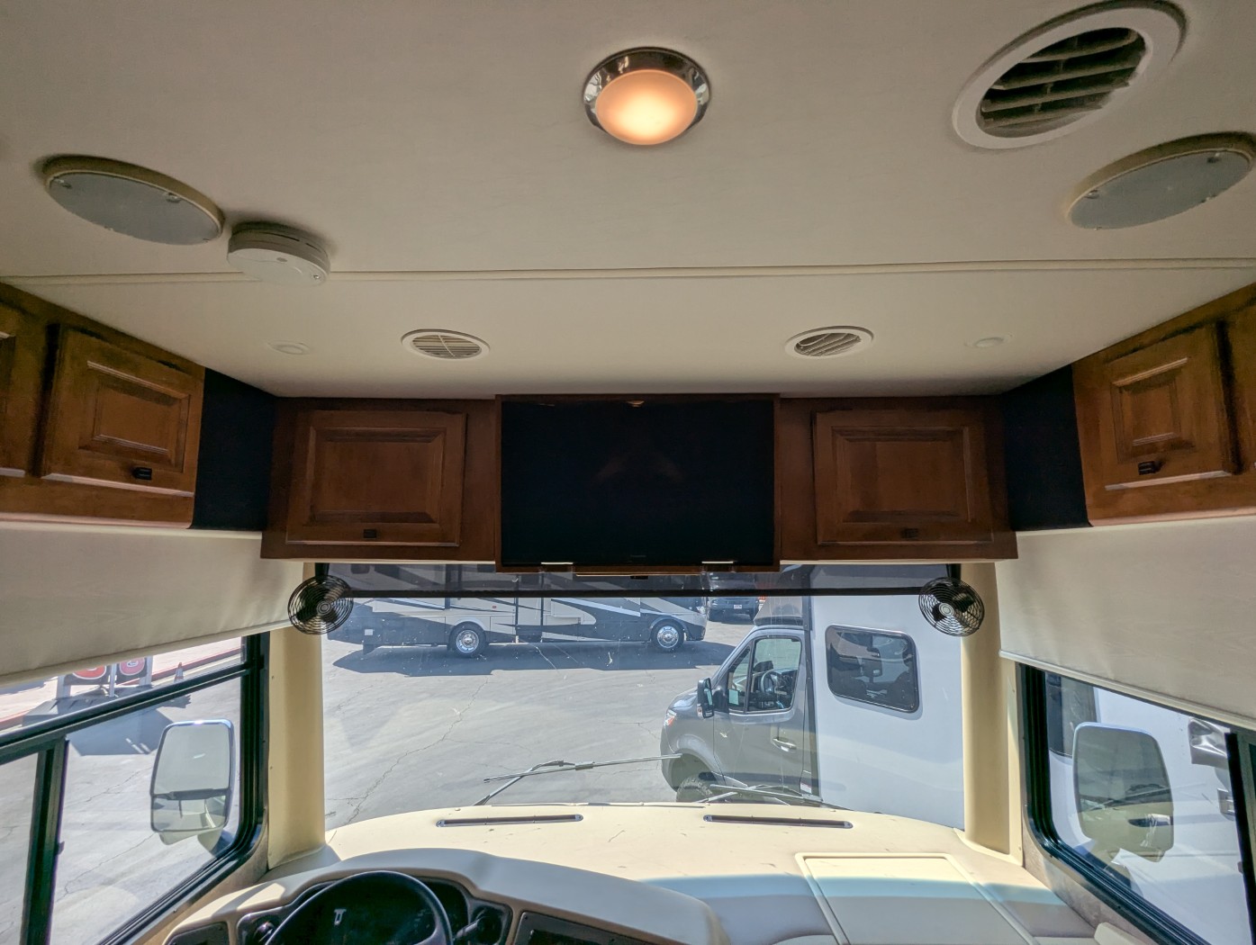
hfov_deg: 94.4
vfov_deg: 78.2
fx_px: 581
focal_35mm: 16
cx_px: 628
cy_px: 472
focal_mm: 2.35
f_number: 2.2
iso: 48
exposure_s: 1/830
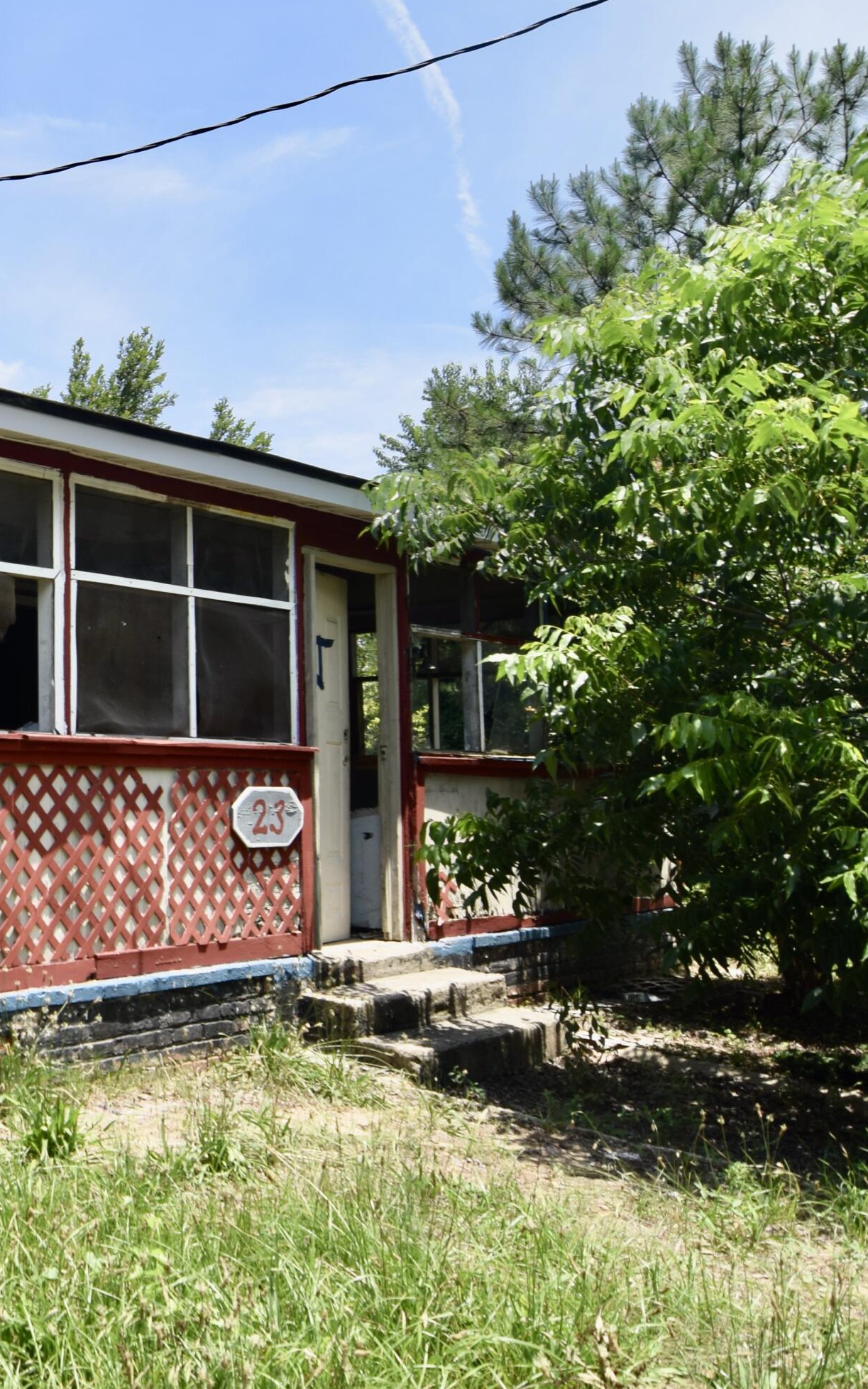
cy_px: 683
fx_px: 976
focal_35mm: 26
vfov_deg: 70.9
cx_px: -113
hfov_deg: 38.5
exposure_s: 1/200
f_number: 7.1
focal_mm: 11
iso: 100
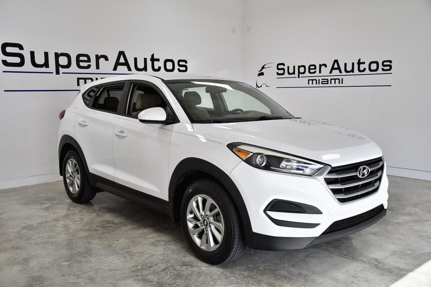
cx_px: 216
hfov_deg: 55.8
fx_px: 407
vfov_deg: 38.9
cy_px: 144
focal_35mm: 34
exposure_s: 1/2000
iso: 1250
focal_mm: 23
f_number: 4
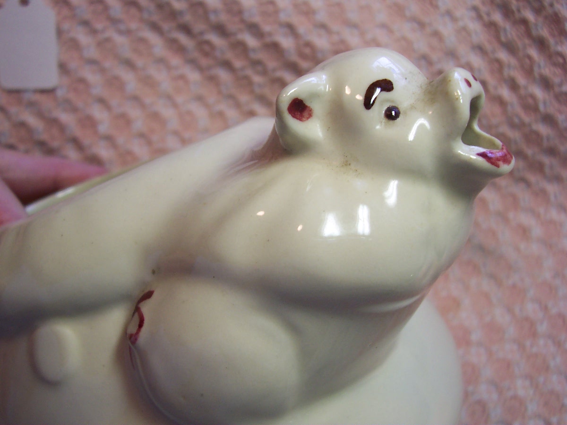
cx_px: 284
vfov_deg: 38.7
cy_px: 212
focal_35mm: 37
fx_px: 606
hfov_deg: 50.1
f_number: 2.8
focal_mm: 5.6
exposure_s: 1/45
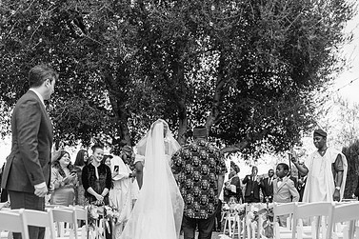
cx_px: 197
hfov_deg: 36.2
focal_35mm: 55
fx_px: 548
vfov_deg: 24.5
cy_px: 148
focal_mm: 35
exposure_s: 1/1000
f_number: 2
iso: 100
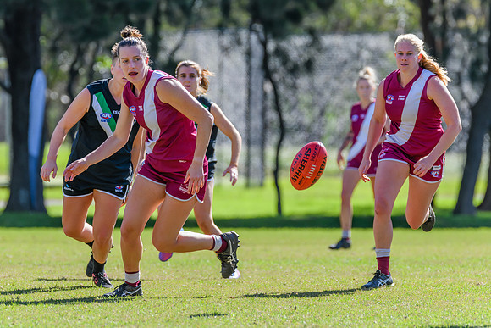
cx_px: 228
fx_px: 5643
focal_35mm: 414
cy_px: 143
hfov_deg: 5.0
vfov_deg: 3.3
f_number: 6.3
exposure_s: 1/1250
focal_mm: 330
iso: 800
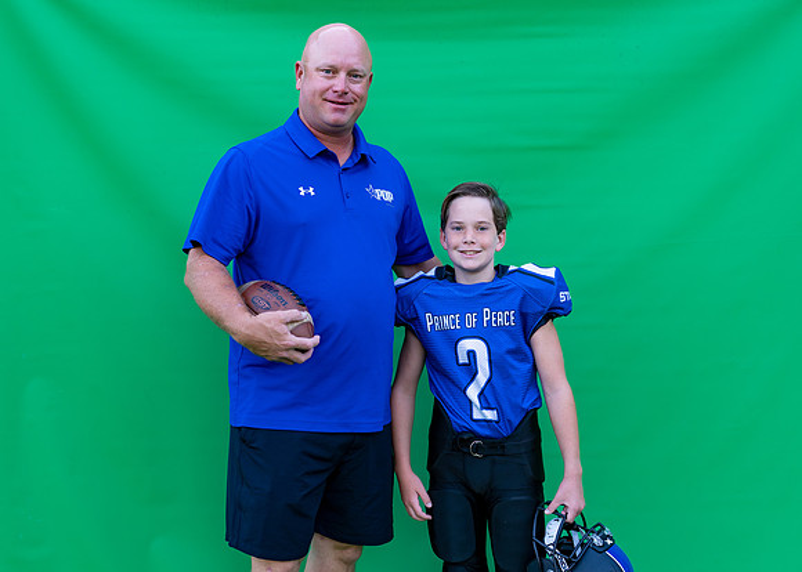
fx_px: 1200
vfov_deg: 26.8
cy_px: 286
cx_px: 372
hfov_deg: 36.9
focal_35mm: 53
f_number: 2.8
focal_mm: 50
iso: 200
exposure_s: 1/320
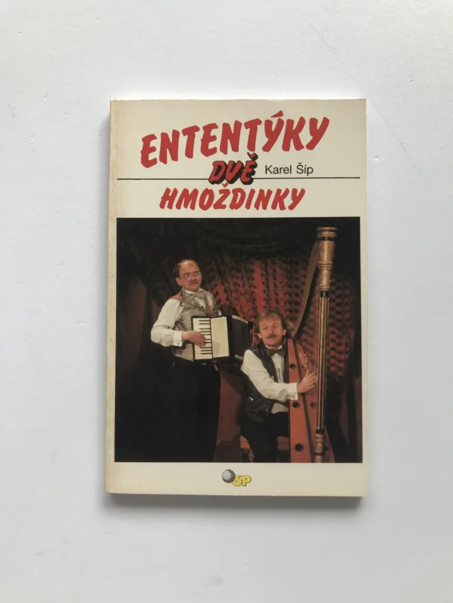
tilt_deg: -87.4
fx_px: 489
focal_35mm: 28
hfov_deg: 49.7
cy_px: 302
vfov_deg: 63.4
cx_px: 226
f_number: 1.8
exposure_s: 1/100
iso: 40
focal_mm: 3.99
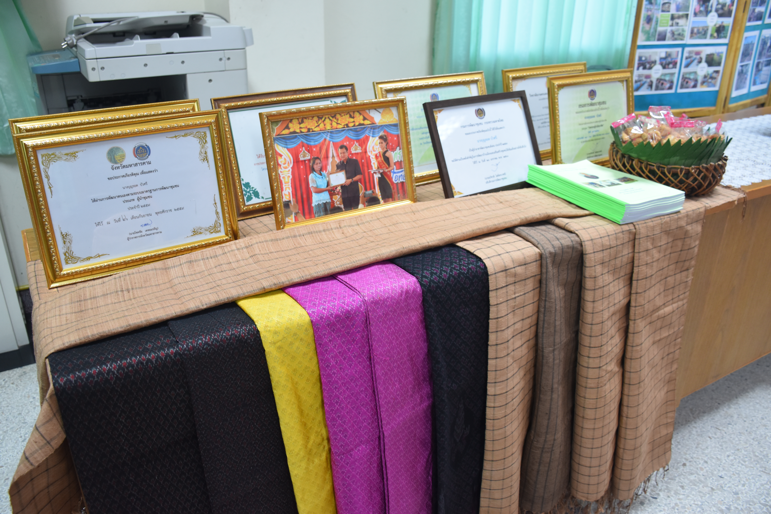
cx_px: 386
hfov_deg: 61.9
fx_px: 642
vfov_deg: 43.6
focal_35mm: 30
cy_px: 257
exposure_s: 1/60
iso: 720
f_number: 4
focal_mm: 20
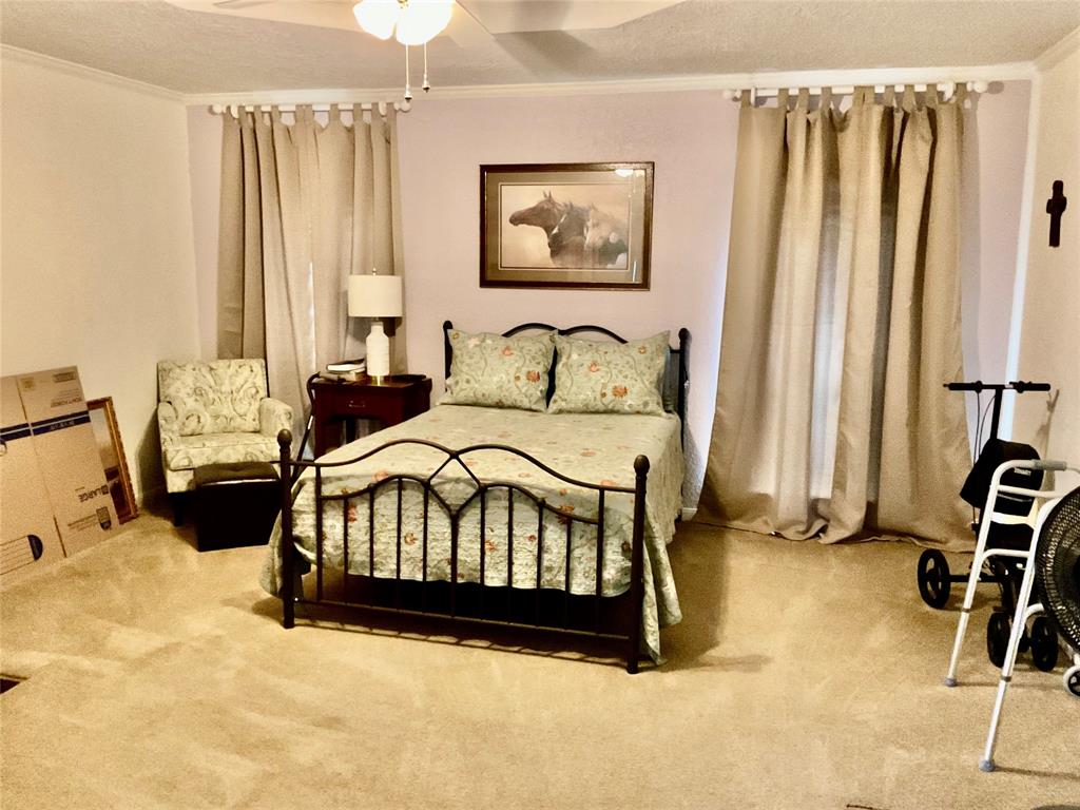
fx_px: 905
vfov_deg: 48.2
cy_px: 405
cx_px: 540
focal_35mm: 29
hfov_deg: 61.7
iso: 500
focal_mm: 3
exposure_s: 1/24
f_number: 1.8
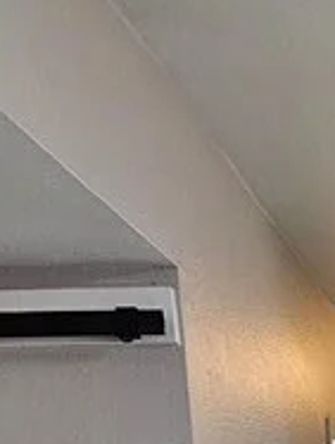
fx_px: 913
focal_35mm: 71
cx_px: 584
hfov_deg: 17.3
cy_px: 855
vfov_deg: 18.9
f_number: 2.2
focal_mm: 2.2
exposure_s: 1/60
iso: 200
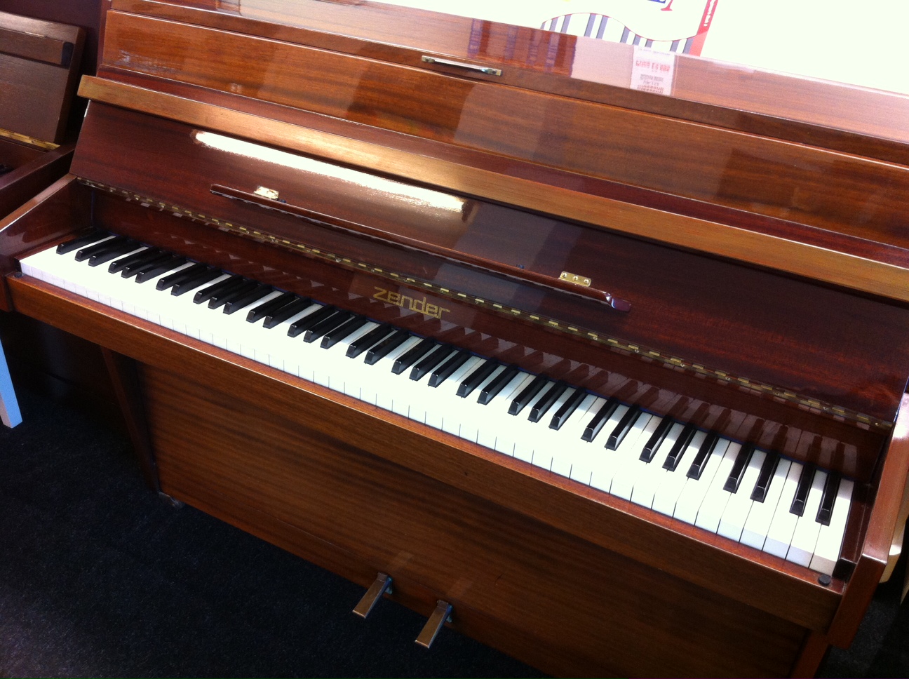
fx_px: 918
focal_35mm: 35
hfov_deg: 52.7
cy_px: 340
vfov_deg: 40.6
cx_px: 454
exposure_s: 1/17
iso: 160
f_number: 2.8
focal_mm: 3.85
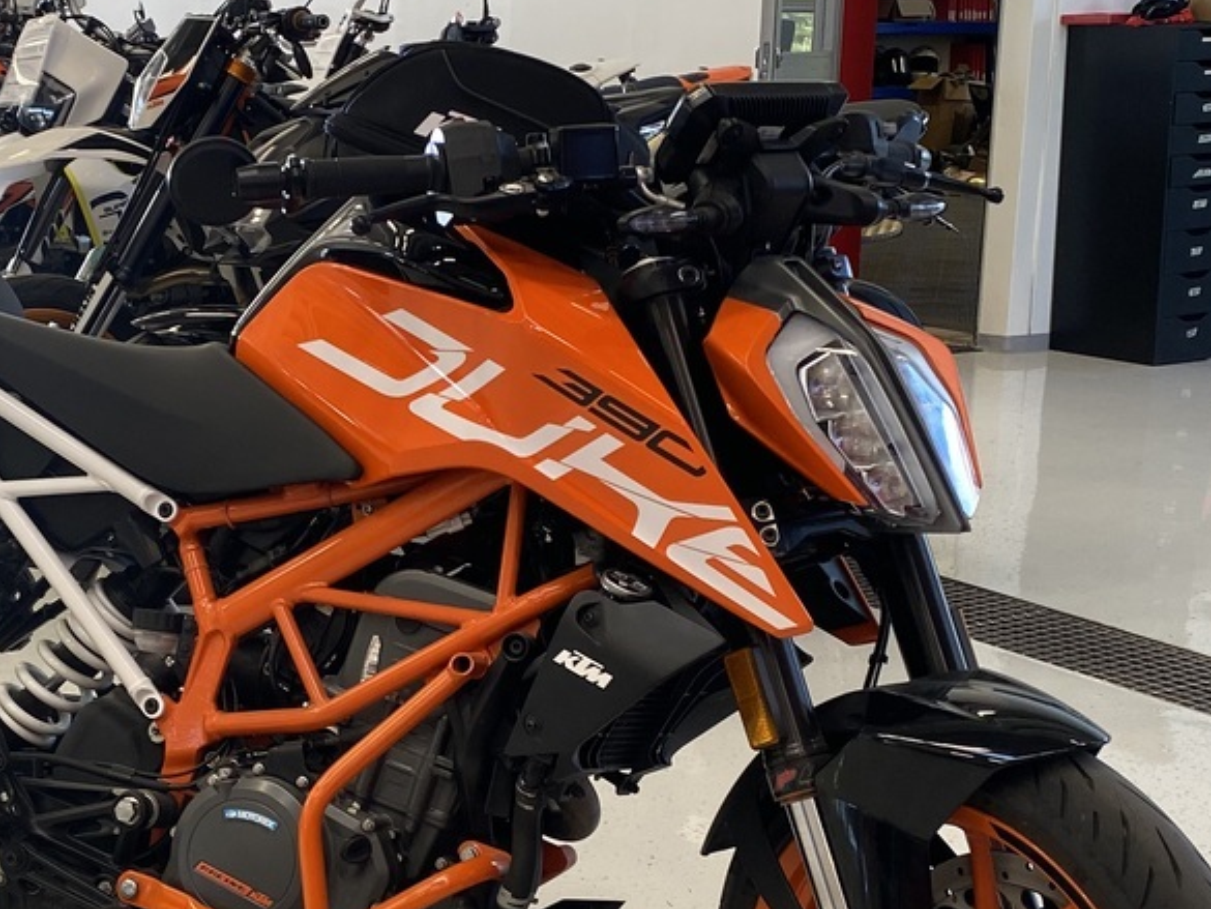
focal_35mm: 64
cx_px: 414
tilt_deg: -12.3
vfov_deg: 22.8
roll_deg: -0.7
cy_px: 621
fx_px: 2239
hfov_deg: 30.1
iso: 50
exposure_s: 1/100
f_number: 1.8
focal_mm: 4.25
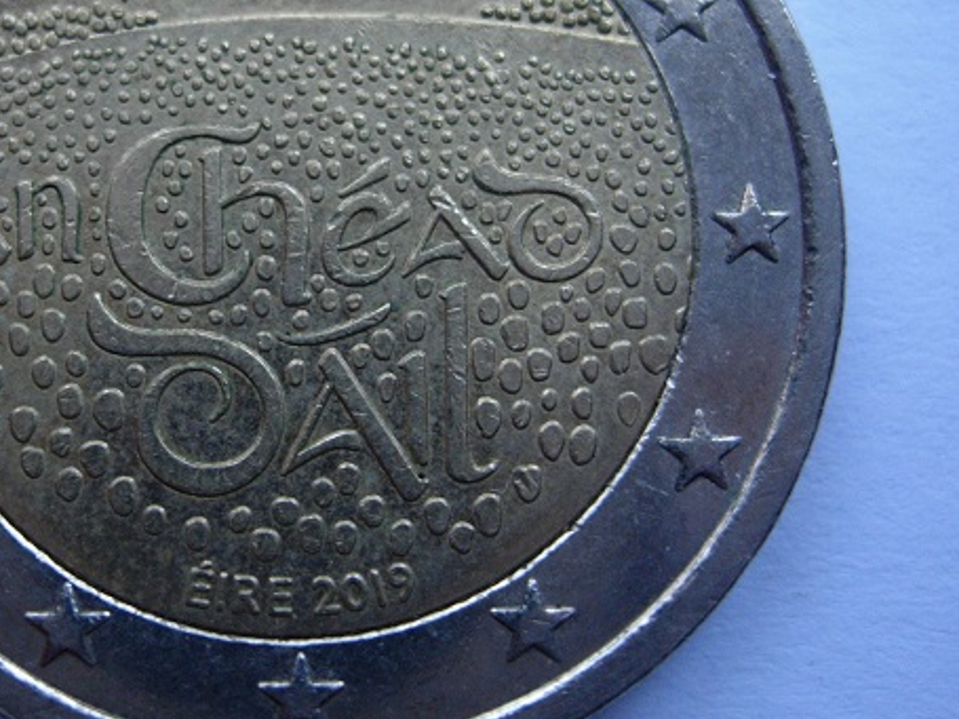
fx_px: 1800
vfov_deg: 22.6
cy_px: 297
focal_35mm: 65
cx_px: 285
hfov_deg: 29.5
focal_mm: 7.8
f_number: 2.8
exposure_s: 1/32
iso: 112
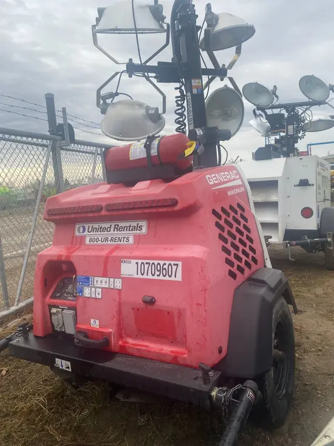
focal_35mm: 26
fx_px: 334
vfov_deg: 67.3
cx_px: 167
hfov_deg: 53.1
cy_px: 223
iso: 32
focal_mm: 4.25
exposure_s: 1/606
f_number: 1.8
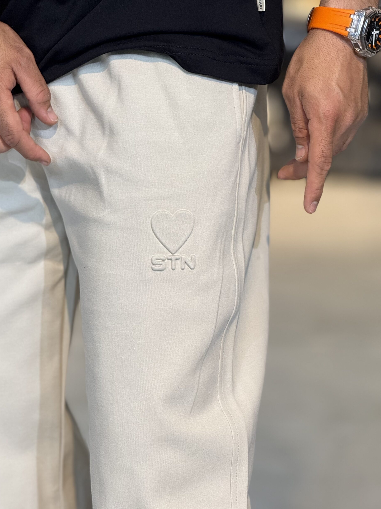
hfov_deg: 11.9
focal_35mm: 125
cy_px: 254
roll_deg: -1.3
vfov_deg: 15.8
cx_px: 183
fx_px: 1835
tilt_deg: -11.6
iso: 125
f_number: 2.8
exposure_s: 1/100
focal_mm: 15.66
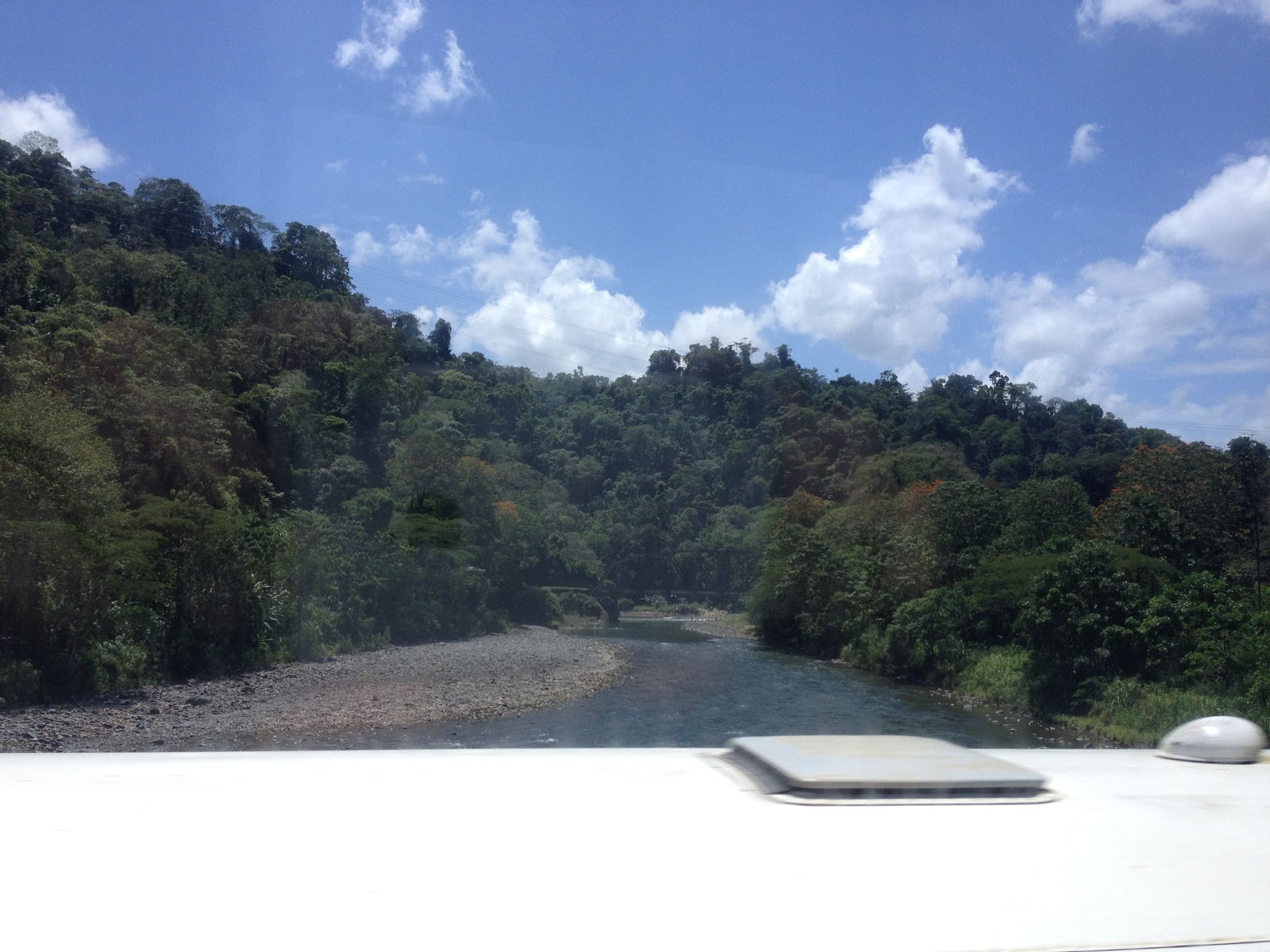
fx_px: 1284
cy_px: 476
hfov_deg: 52.6
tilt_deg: +1.2
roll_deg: +1.2
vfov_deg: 40.7
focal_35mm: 35
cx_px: 635
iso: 50
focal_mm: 4.28
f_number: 2.4
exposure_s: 1/1126
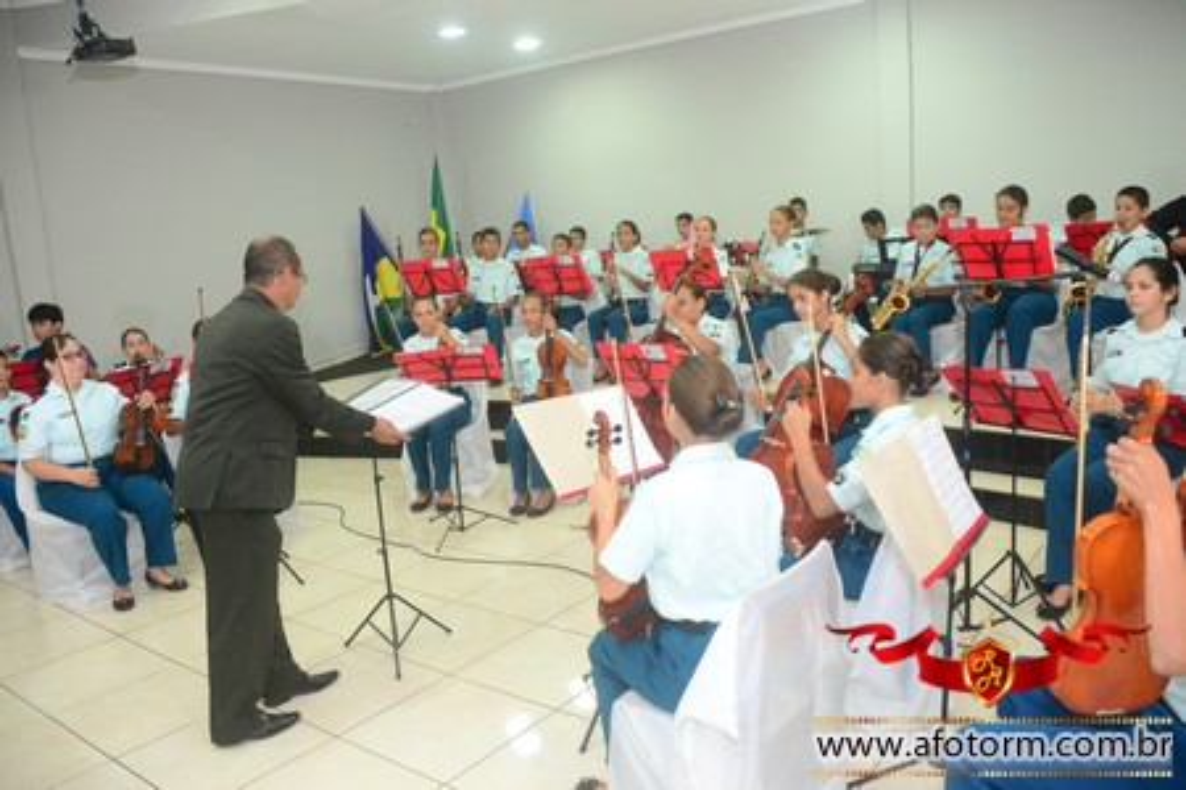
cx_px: 593
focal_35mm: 30
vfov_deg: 43.6
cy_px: 395
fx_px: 988
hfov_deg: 61.9
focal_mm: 20
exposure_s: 1/60
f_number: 3.5
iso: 1600
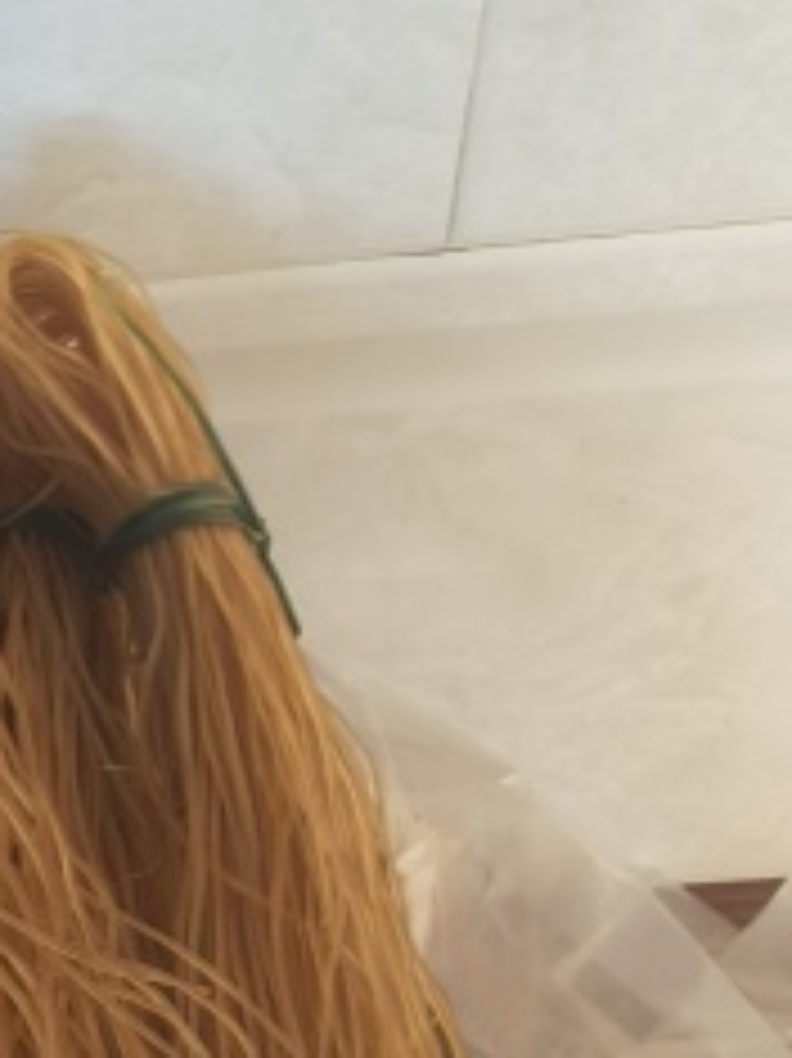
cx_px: -860
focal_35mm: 118
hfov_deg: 11.2
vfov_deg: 16.4
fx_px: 3603
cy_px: 1038
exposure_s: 1/50.1
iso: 320
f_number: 1.8
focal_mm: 4.84
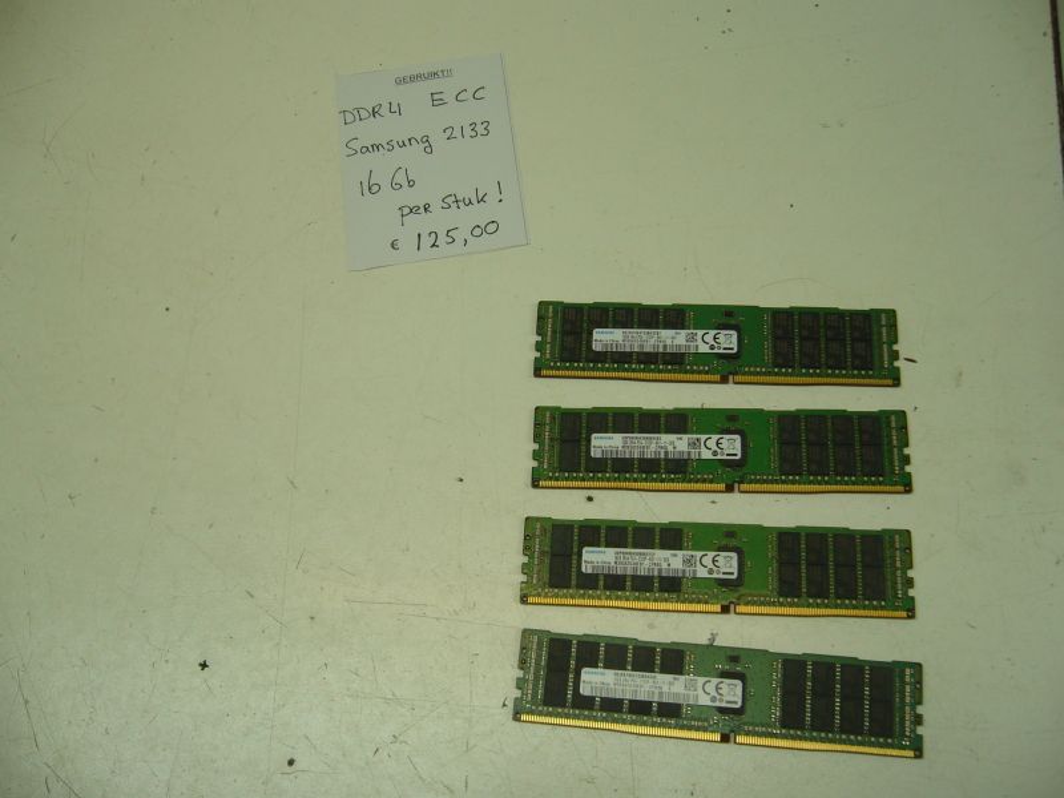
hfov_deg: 52.6
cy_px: 399
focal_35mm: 35
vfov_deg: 40.7
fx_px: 1076
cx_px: 532
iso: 80
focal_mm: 5.8
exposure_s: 1/80
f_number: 2.8
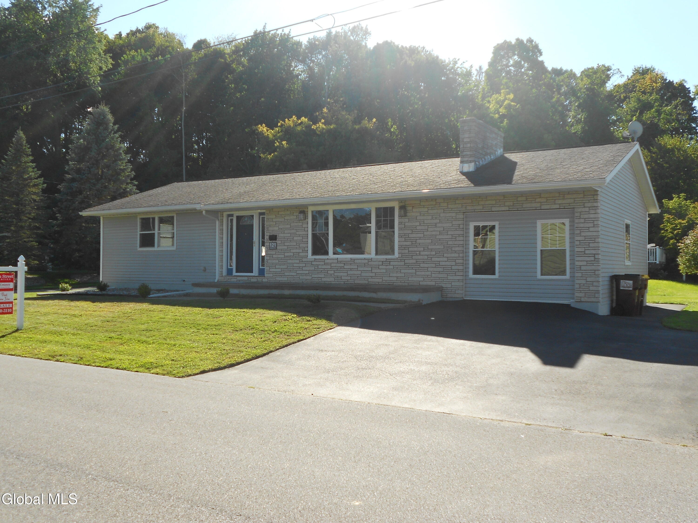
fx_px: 645
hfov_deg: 56.8
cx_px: 349
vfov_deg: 44.2
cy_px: 262
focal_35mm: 32
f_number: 3.6
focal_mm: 5.8
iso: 80
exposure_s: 1/500
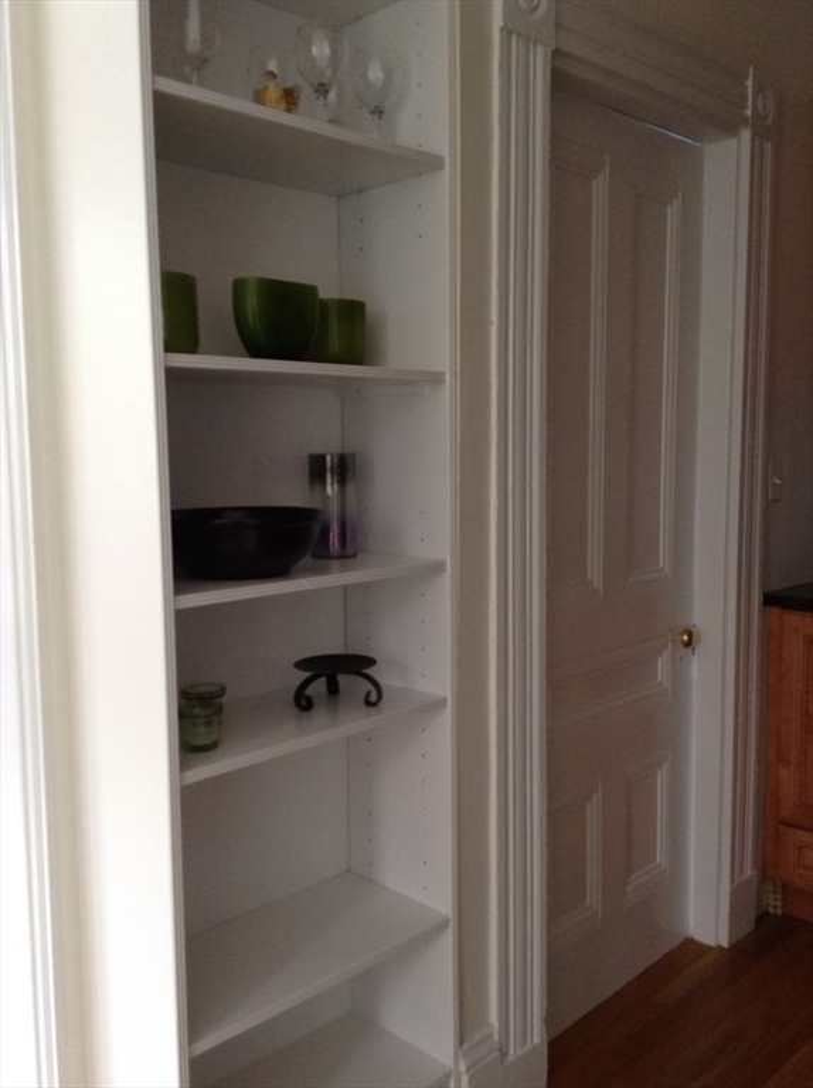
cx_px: 406
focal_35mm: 33
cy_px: 544
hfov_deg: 42.9
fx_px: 1036
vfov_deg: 55.4
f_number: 2.4
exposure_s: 1/24
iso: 80
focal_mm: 3.3
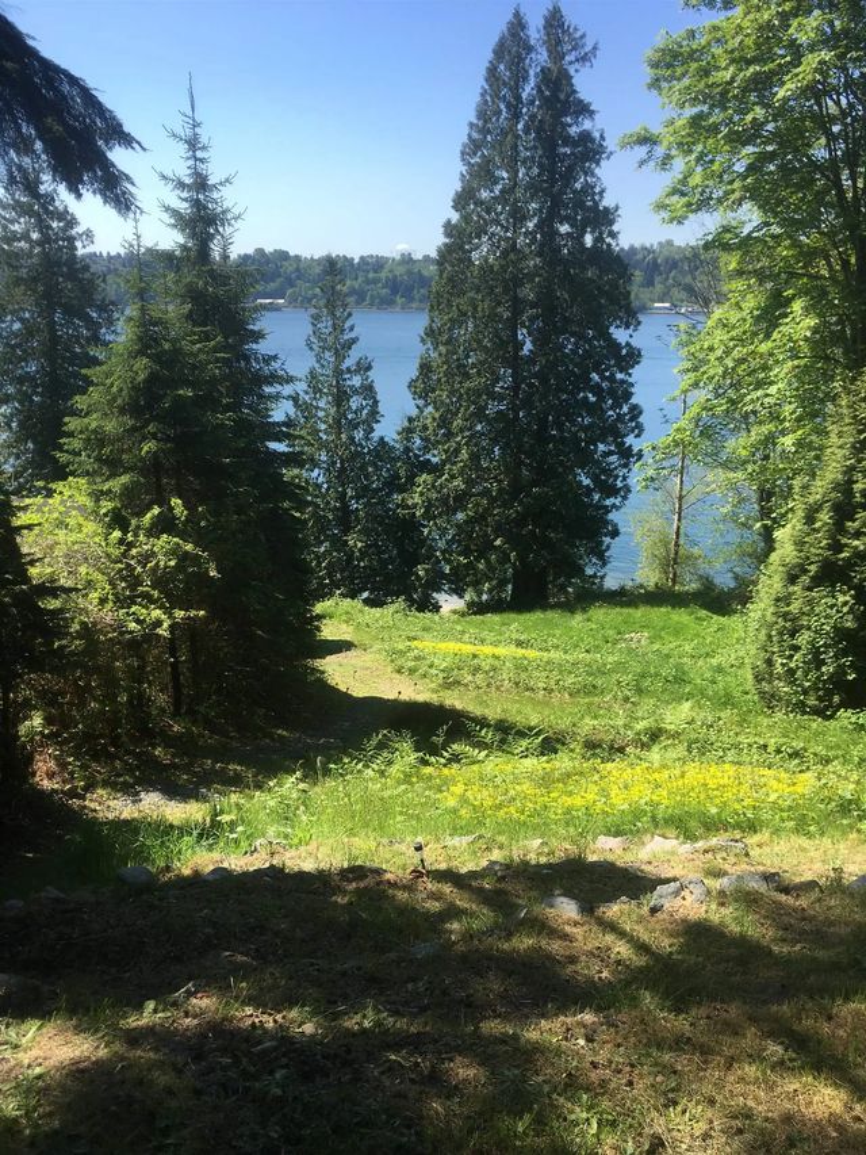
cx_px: 433
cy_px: 578
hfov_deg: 48.2
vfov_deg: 61.7
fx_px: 967
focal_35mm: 29
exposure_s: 1/874
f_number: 2.2
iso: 25
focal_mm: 4.15
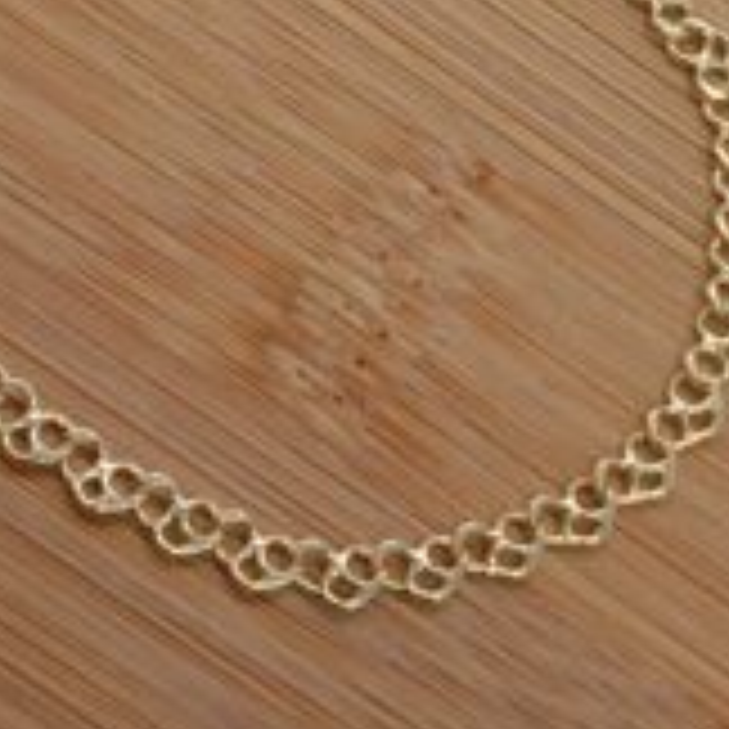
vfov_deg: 14.3
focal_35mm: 122
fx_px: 2907
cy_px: 212
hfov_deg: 14.3
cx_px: 288
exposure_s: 1/120
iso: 158
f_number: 1.8
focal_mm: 4.22
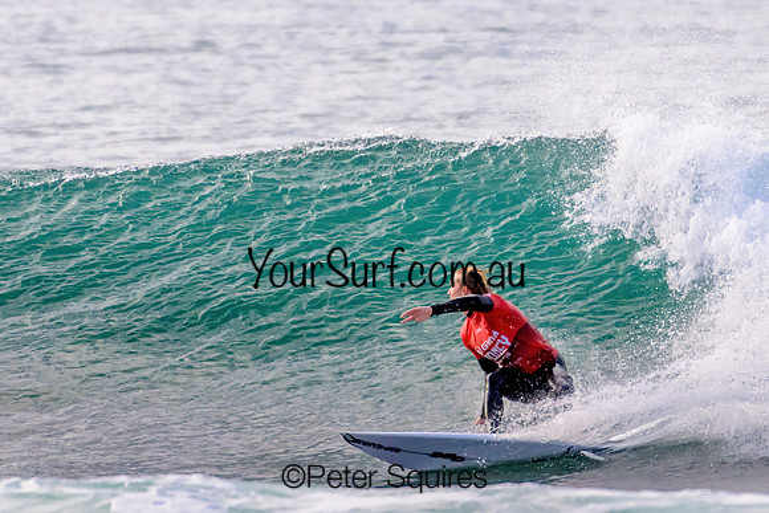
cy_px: 172
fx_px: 24889
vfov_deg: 1.2
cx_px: 348
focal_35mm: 1165
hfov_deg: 1.8
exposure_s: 1/3200
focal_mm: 850
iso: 2500
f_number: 11
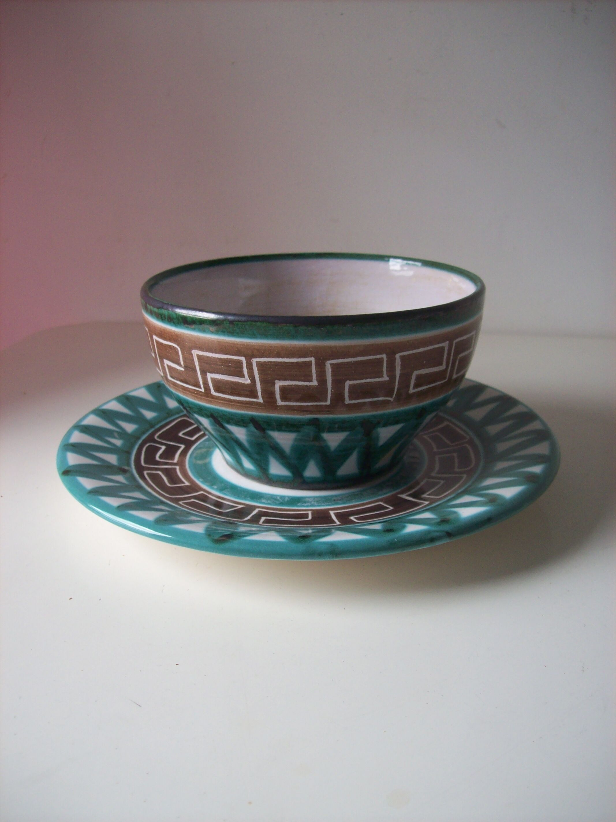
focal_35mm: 36
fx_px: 855
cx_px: 308
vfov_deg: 51.4
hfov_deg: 39.6
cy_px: 411
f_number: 2.7
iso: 80
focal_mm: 6
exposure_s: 1/165
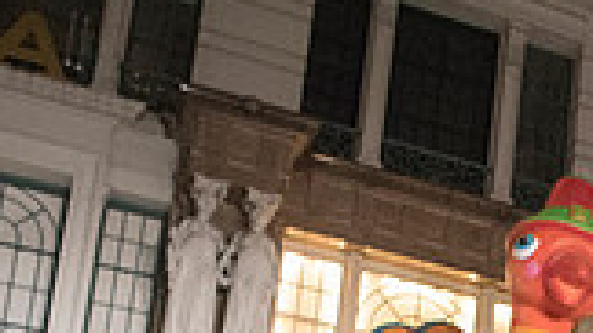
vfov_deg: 11.9
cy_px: 686
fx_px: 1415
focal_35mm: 90
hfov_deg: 21.2
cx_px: 791
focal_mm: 24
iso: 8000
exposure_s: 1/1250
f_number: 2.8
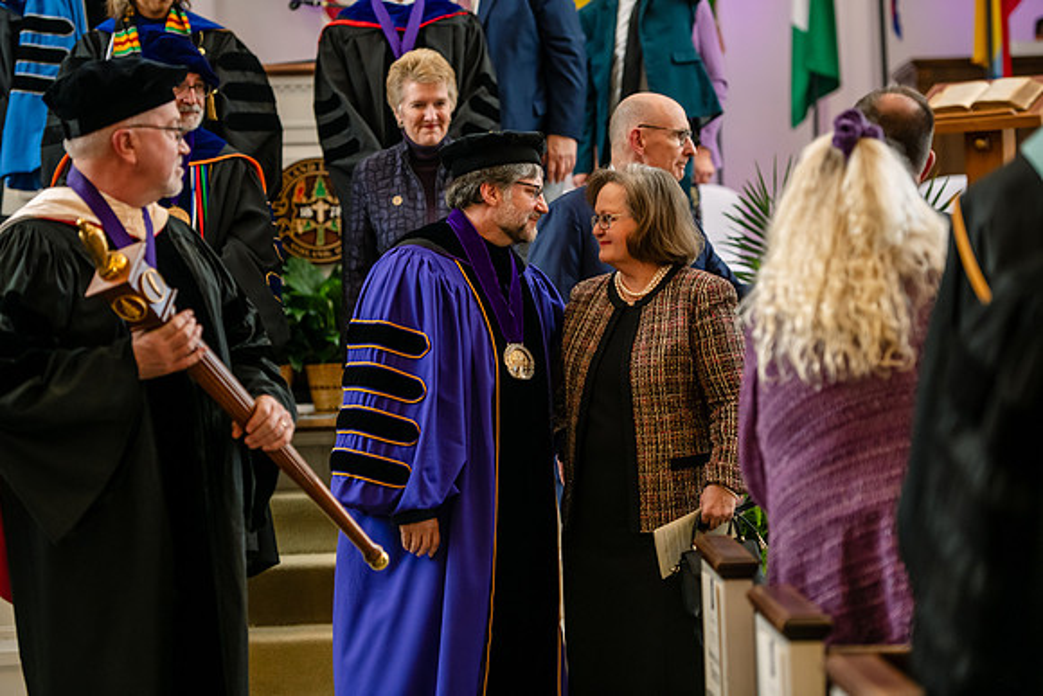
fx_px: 3245
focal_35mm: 112
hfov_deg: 18.3
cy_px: 348
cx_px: 522
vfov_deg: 12.2
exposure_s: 1/200
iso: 1600
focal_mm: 112
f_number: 3.2
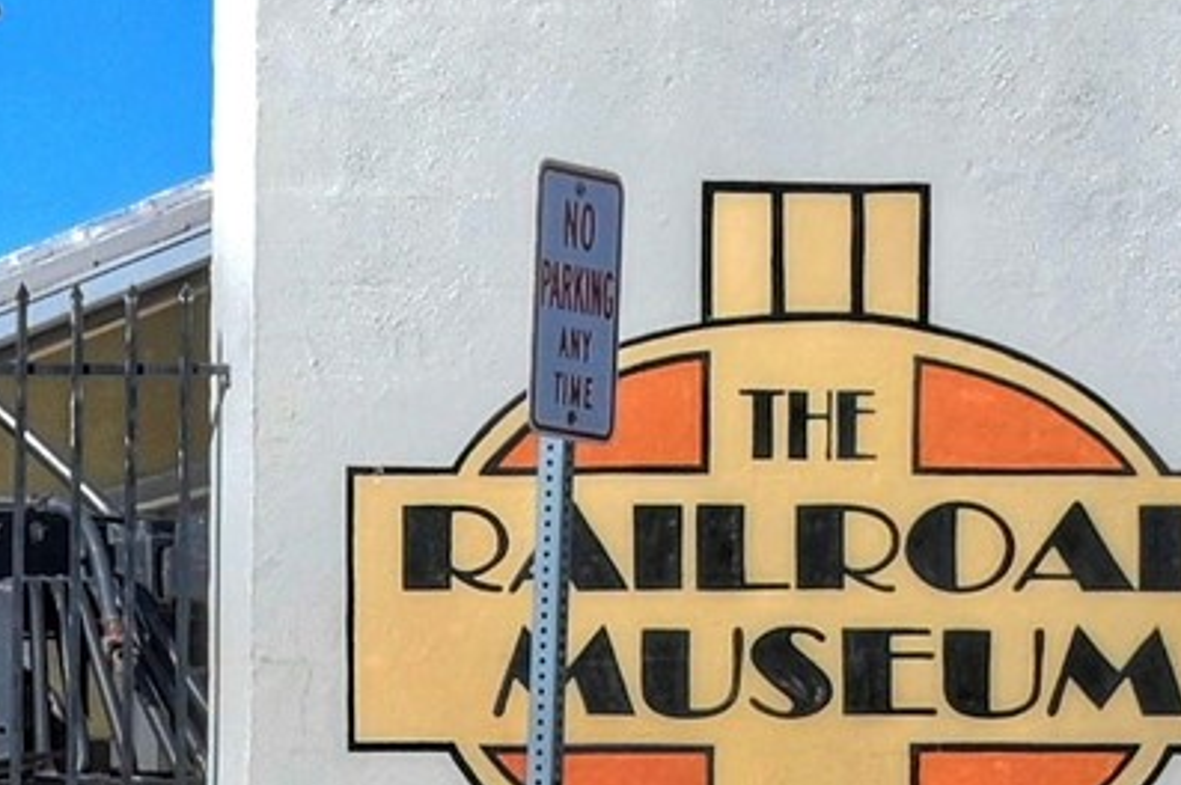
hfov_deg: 9.3
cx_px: -1645
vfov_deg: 6.9
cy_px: 106
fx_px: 6457
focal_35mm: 197
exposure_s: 1/640
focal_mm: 24
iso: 400
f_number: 9.5
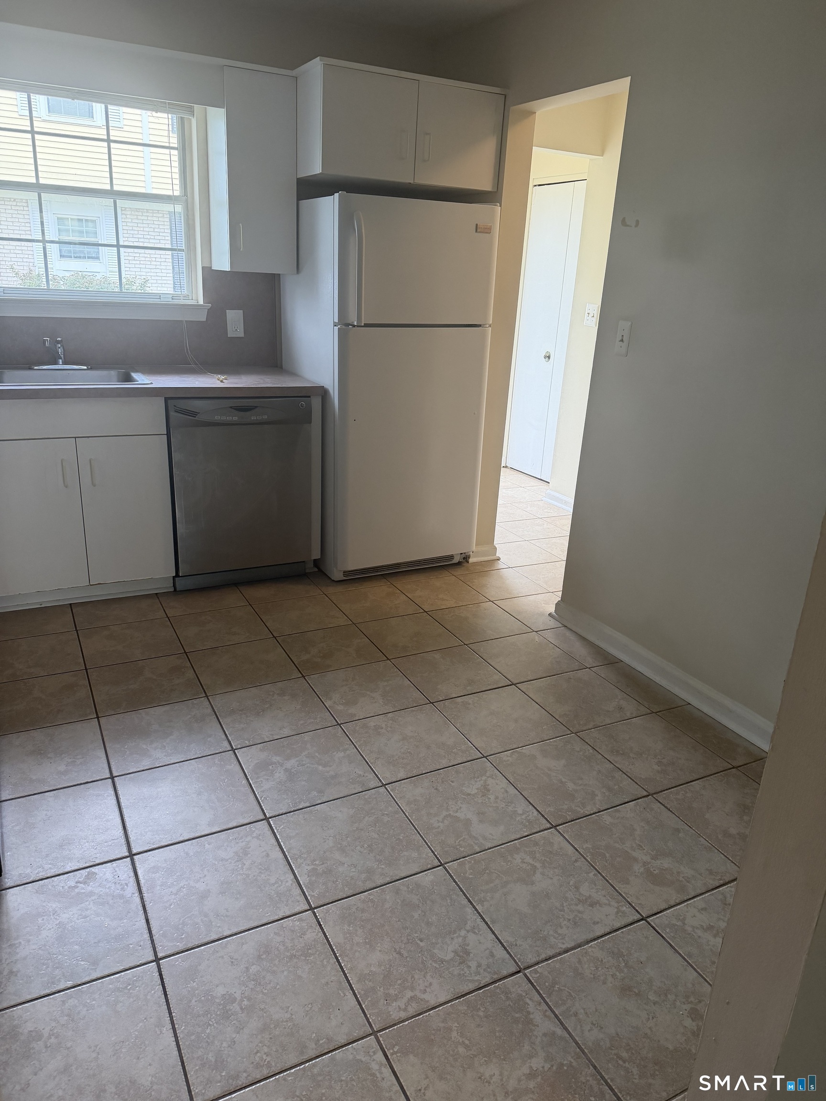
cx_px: 413
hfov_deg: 56.8
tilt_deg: -20.3
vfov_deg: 71.6
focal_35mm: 24
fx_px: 764
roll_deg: -3.0
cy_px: 550
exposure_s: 1/232
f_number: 1.78
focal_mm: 6.76
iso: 200
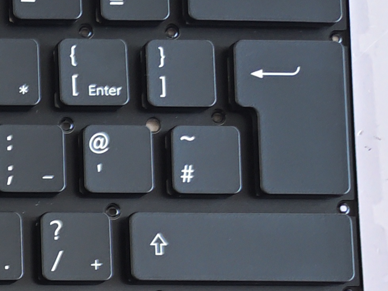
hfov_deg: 16.1
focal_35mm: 100
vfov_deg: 13.9
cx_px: -339
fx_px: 1121
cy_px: 438
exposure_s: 1/50
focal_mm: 5.56
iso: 606
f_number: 1.88
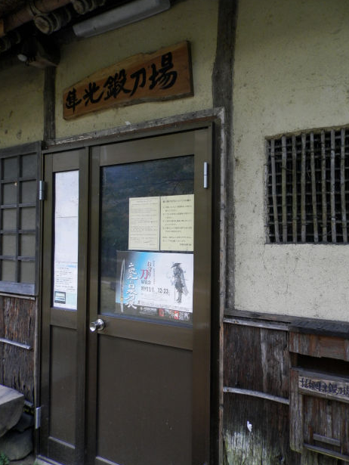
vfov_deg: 67.3
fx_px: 349
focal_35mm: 26
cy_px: 231
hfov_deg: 53.1
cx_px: 174
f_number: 3.1
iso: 200
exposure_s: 1/30
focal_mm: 4.5
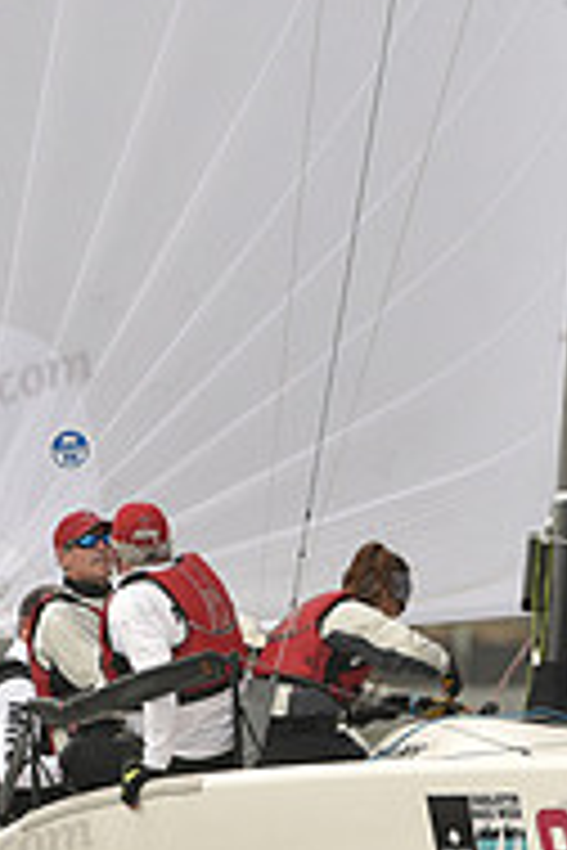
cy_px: 600
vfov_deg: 1.7
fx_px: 29009
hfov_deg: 1.1
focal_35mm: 1228
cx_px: 328
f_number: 5.6
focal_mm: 400
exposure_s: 1/1000
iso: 400
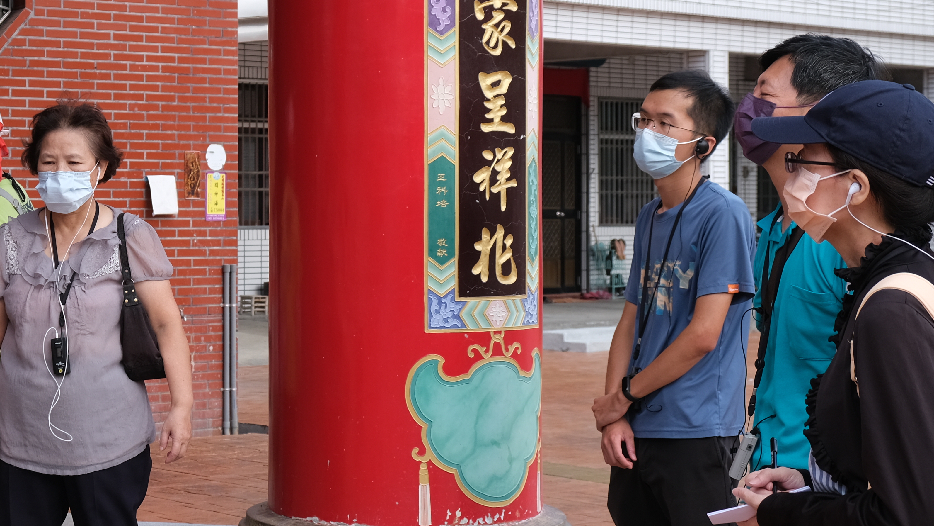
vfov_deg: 14.7
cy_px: 210
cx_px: 107
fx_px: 2031
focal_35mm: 82
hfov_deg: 25.2
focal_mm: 26.5
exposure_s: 1/160
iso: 200
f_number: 4
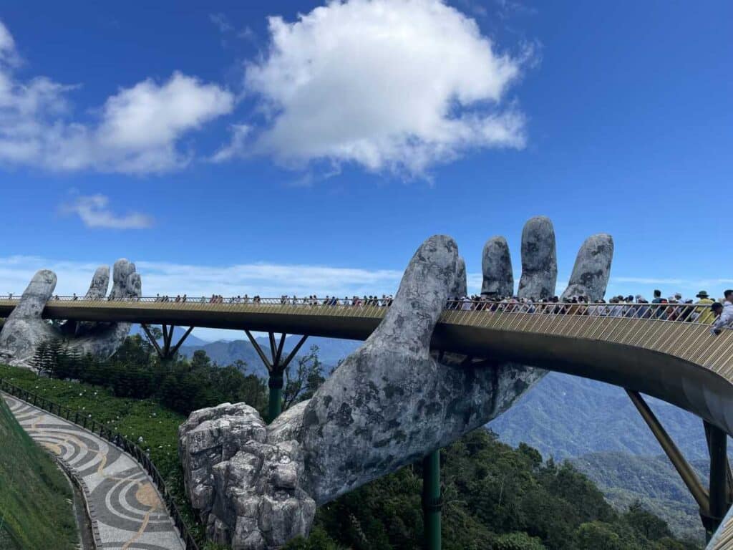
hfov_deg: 67.3
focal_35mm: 26
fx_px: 551
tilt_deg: +4.9
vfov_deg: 53.1
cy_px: 275
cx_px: 366
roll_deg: +0.0
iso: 32
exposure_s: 1/3610
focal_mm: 4.2
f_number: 1.6
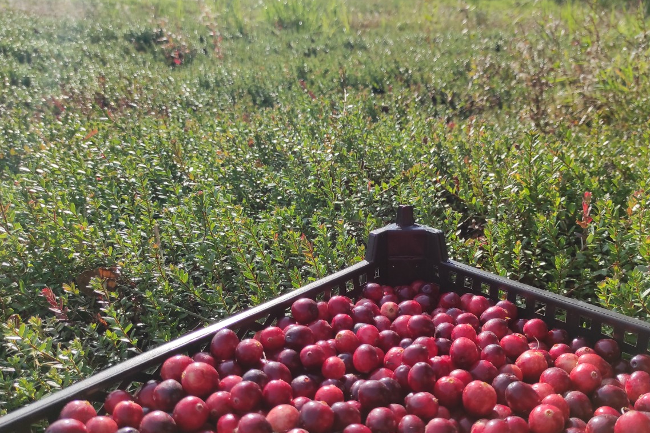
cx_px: 366
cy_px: 275
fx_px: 596
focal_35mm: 33
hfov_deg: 57.0
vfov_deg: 39.7
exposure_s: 1/2258
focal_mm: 5.43
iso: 100
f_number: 1.89
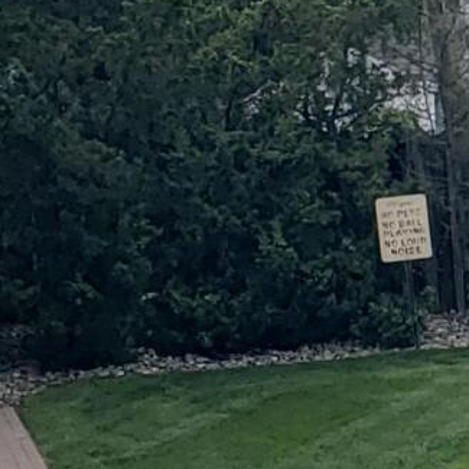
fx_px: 3250
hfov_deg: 7.2
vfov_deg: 8.2
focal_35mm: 212
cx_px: 1492
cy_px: 358
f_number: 2.4
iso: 50
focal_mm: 4.3
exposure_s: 1/1347
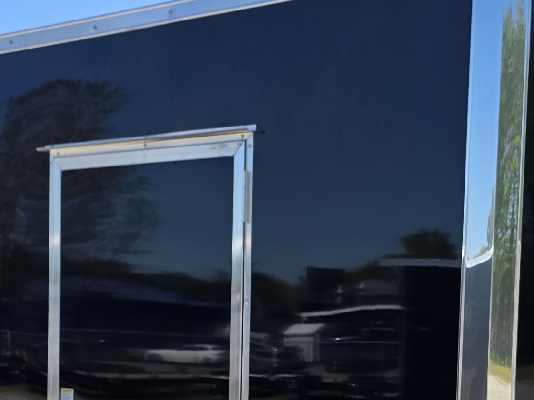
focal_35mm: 82
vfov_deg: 17.5
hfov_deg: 23.6
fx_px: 1265
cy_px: 406
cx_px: 396
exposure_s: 1/3972
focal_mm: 6.3
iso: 80
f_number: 1.7
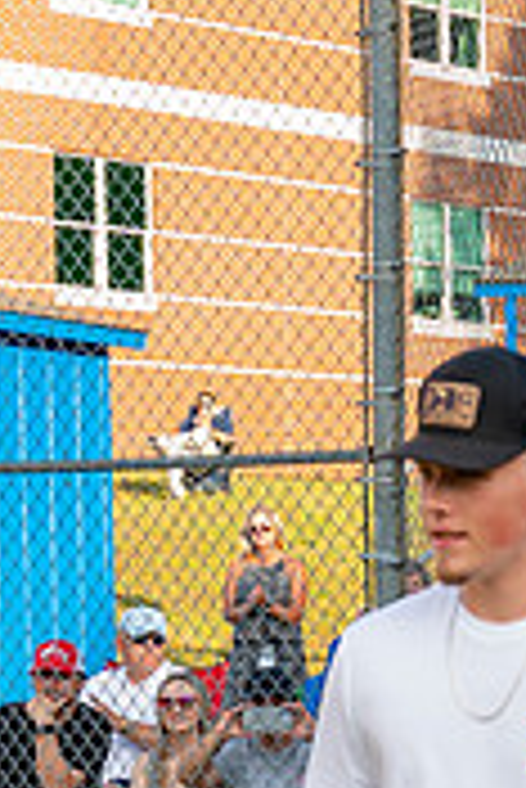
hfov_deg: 8.3
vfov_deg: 12.6
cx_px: 816
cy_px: 806
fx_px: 3521
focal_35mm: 161
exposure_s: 1/1000
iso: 800
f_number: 4.5
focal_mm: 35
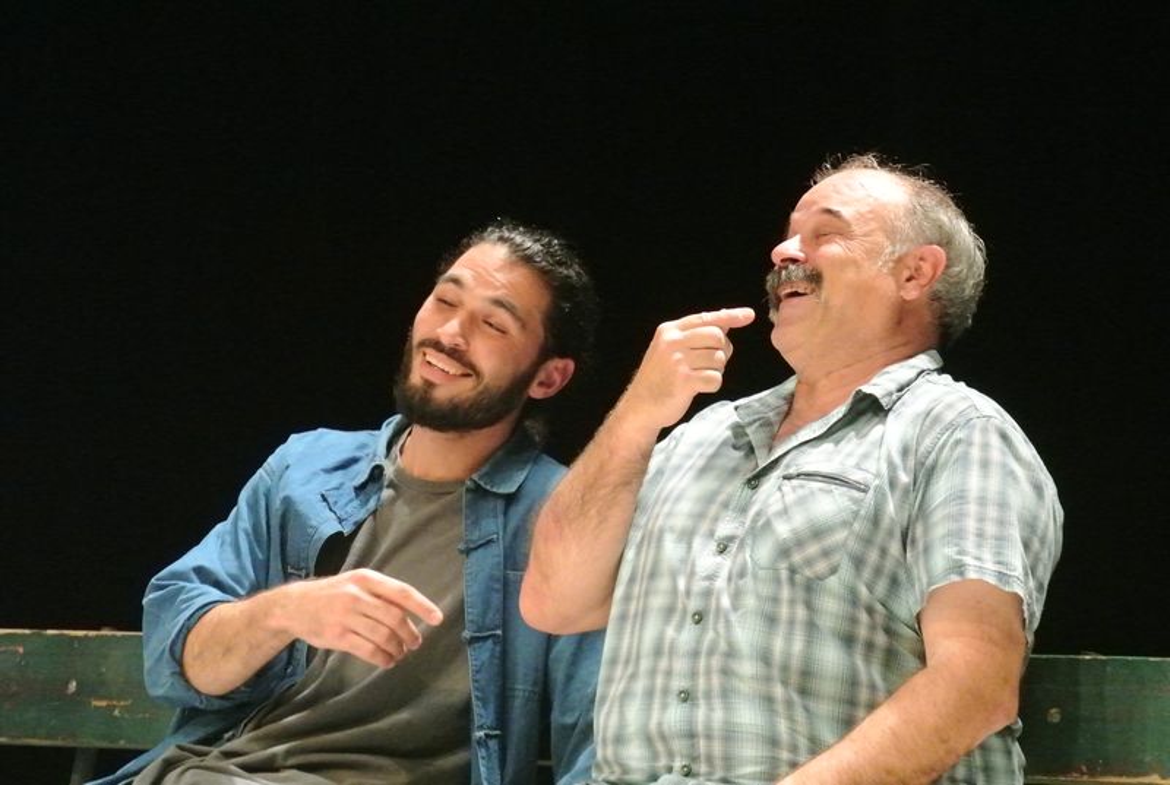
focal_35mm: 242
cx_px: 585
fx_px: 7881
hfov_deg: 8.5
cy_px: 392
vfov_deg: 5.7
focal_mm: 89.9
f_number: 5.3
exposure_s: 1/320
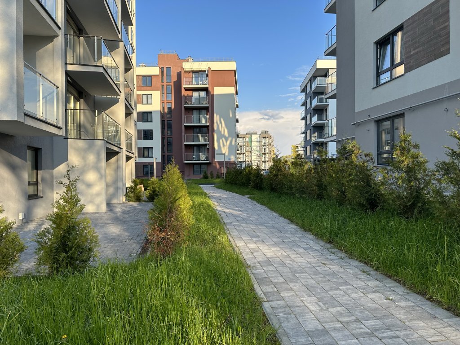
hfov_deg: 71.6
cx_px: 230
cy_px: 172
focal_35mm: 24
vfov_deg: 56.8
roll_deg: +0.1
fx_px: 319
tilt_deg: -0.5
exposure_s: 1/1495
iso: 80
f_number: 1.78
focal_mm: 6.86
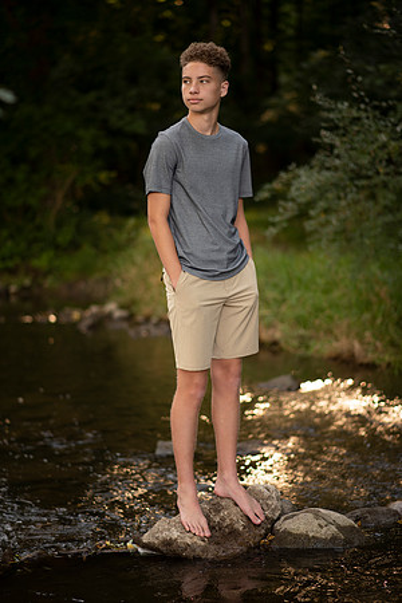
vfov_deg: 23.9
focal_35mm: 85
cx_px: 201
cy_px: 302
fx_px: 1424
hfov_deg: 16.1
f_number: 1.8
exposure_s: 1/250
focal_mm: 85
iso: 125
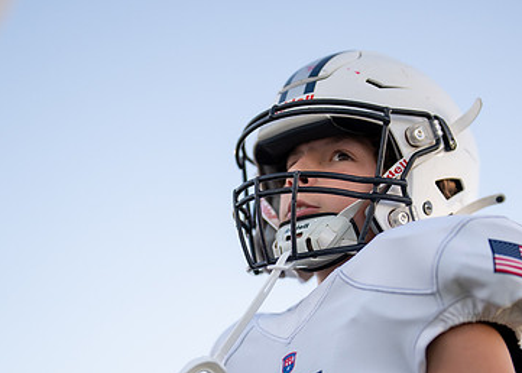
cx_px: 261
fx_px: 1379
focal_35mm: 93
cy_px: 297
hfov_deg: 21.4
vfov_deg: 15.3
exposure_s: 1/2000
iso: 500
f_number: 1.2
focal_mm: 50
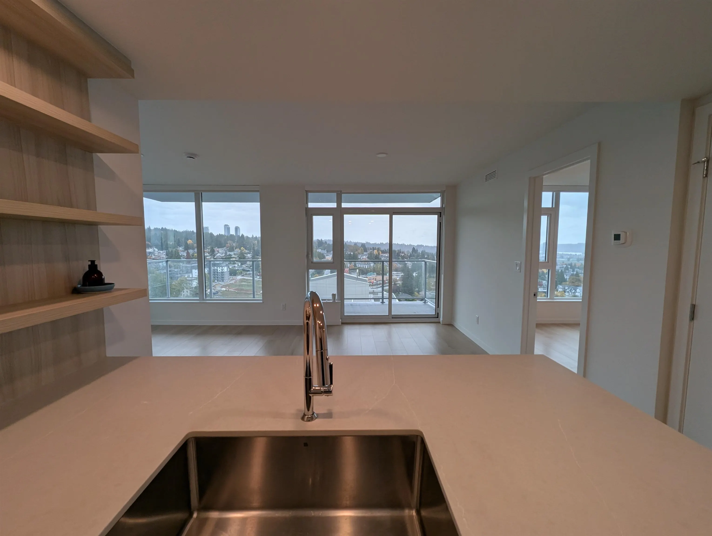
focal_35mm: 13
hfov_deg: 106.1
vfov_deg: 90.1
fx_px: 268
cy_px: 268
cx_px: 356
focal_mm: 1.95
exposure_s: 1/120
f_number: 2.2
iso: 43
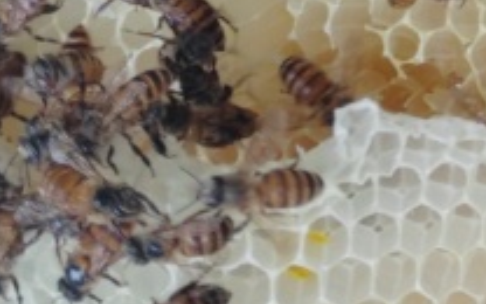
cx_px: 869
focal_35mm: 220
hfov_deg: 9.1
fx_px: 2914
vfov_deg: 5.9
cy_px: -201
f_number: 1.9
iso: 160
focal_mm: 5.52
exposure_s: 1/100
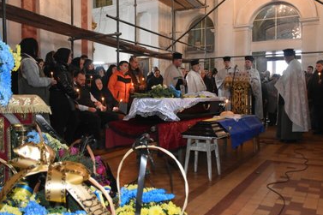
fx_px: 314
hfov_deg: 54.5
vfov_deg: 37.8
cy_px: 109
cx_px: 164
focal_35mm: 35
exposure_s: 1/60
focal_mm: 22
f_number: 3.5
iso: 4000
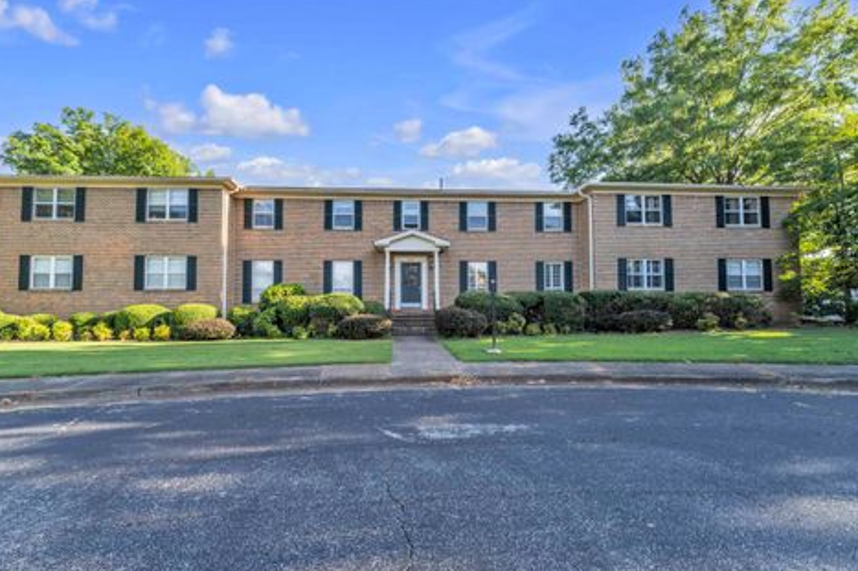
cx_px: 410
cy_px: 295
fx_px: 357
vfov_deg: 77.3
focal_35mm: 15
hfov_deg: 100.3
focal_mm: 14
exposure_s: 1/40
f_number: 9
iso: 100
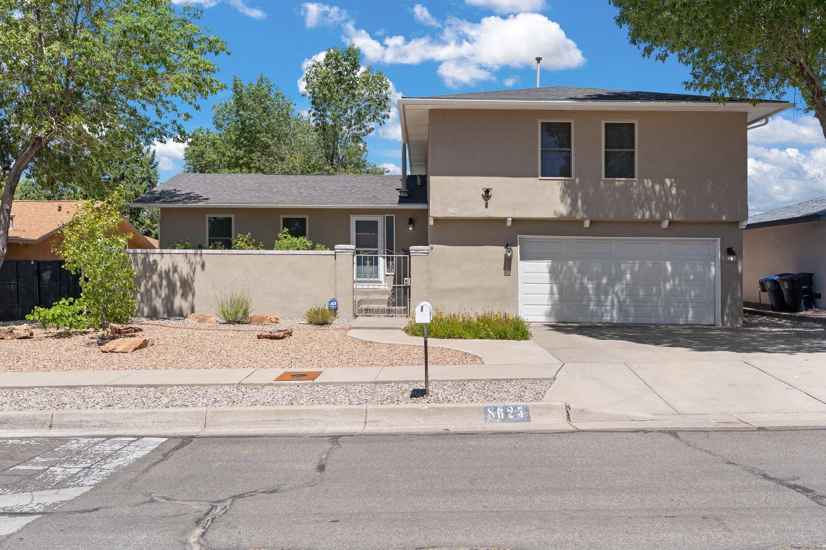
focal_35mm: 30
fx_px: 688
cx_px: 413
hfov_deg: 61.9
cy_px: 275
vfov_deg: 43.6
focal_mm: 30
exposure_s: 1/640
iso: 250
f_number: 9
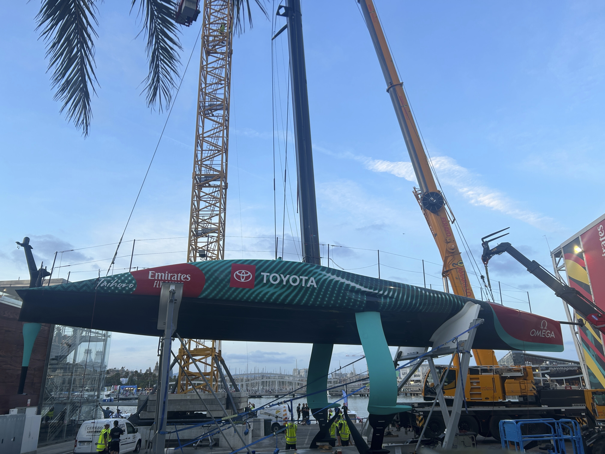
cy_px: 227
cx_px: 302
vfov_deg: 53.1
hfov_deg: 67.3
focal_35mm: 26
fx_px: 454
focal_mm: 5.7
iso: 40
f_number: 1.5
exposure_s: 1/121
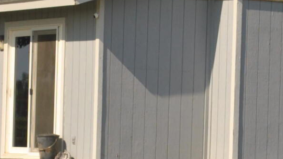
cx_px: 116
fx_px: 2026
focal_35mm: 270
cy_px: 121
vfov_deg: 4.5
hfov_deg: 8.0
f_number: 5
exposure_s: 1/800
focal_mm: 34
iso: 100
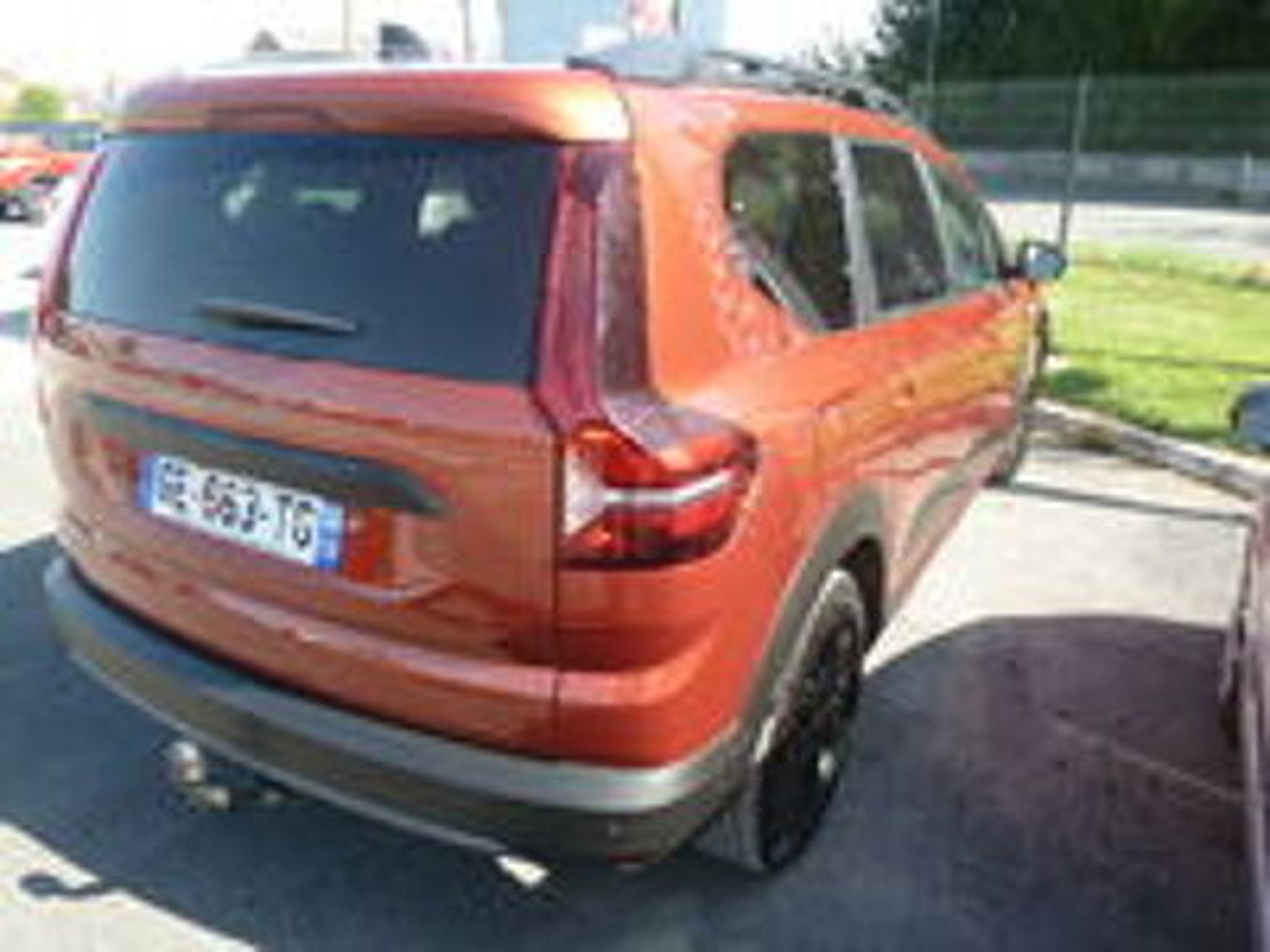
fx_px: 917
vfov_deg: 54.9
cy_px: 476
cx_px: 635
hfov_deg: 69.4
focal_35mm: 25
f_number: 4
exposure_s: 1/100
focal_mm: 4.1
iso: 80
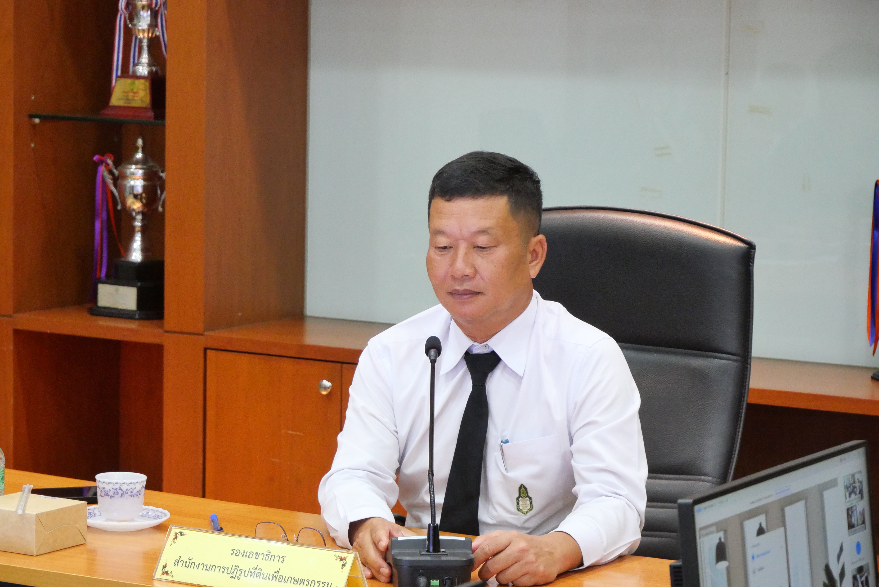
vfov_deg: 11.1
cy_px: 294
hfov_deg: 16.5
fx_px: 3029
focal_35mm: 124
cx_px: 440
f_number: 5.6
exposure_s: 1/30
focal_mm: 60
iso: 3200
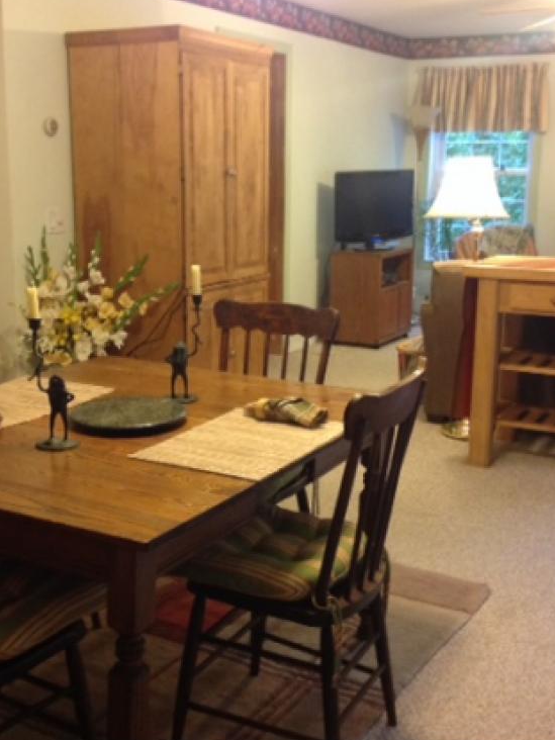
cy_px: 359
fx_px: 1047
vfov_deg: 38.9
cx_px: 242
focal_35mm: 49
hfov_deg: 29.6
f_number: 2.4
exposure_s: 1/15
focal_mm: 4.28
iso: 250
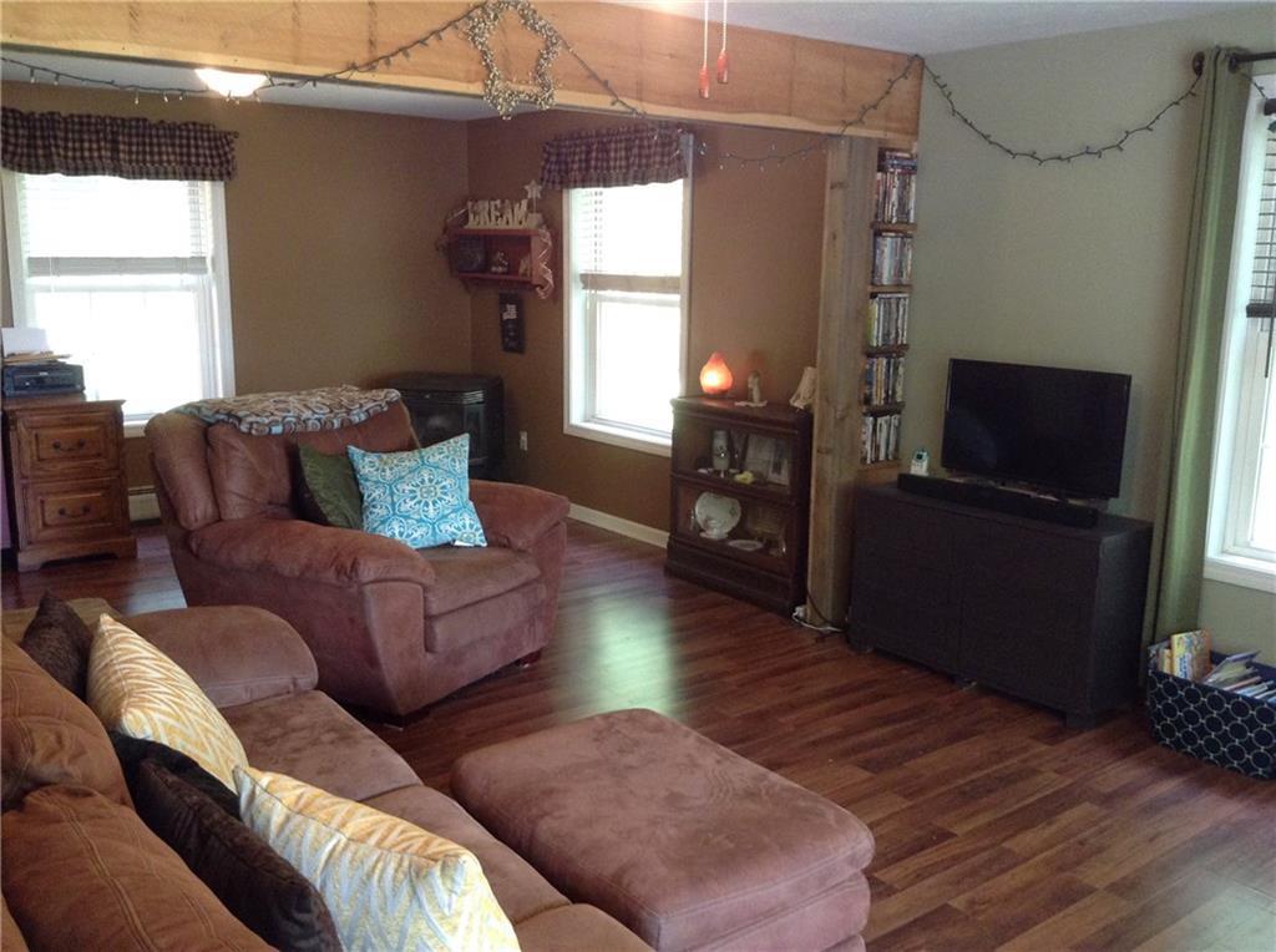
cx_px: 638
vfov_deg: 42.8
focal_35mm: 33
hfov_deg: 55.4
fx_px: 1214
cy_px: 476
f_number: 2.4
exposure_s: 1/24
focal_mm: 3.3
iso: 125
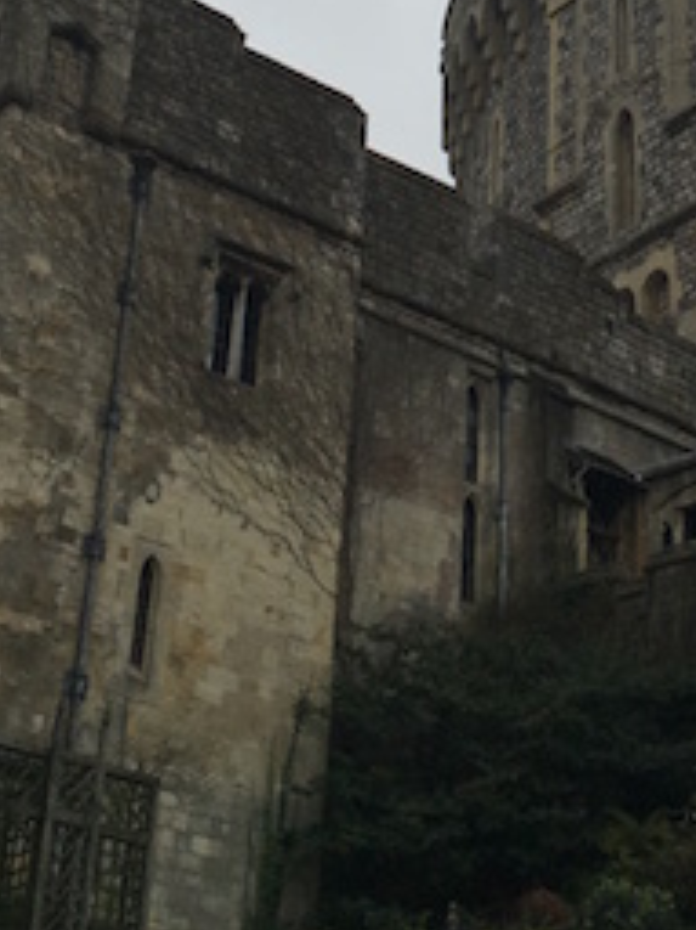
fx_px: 2307
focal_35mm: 86
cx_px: 563
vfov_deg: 20.8
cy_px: -277
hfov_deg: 17.0
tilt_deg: +37.2
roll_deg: -1.2
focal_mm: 4.15
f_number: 2.2
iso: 25
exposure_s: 1/379
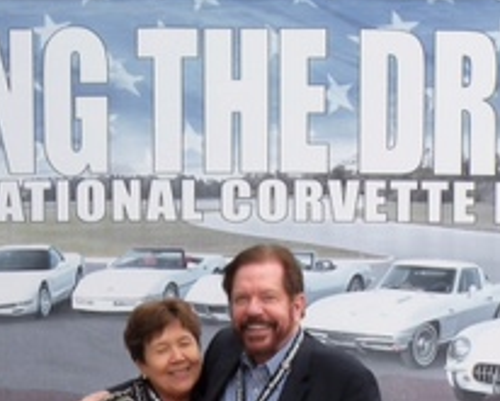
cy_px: 508
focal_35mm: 82
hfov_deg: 23.2
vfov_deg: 17.7
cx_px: 320
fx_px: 1214
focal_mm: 4.7
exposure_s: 1/135
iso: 64
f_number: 5
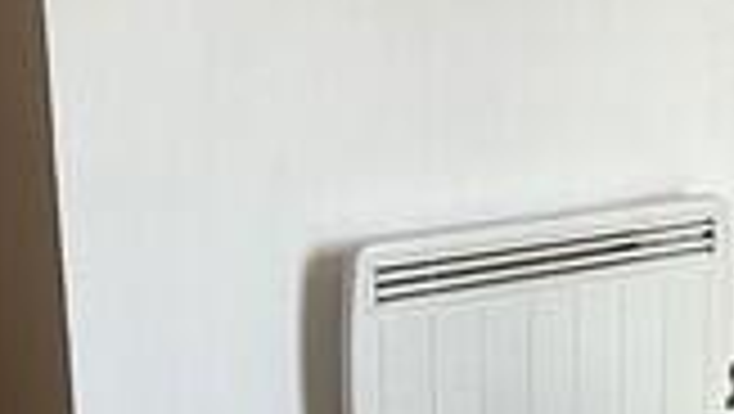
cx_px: 739
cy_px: 176
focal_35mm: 96
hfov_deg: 21.4
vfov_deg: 12.6
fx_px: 1870
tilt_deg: -11.9
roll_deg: -0.4
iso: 80
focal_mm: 2.22
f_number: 2.2
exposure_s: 1/99
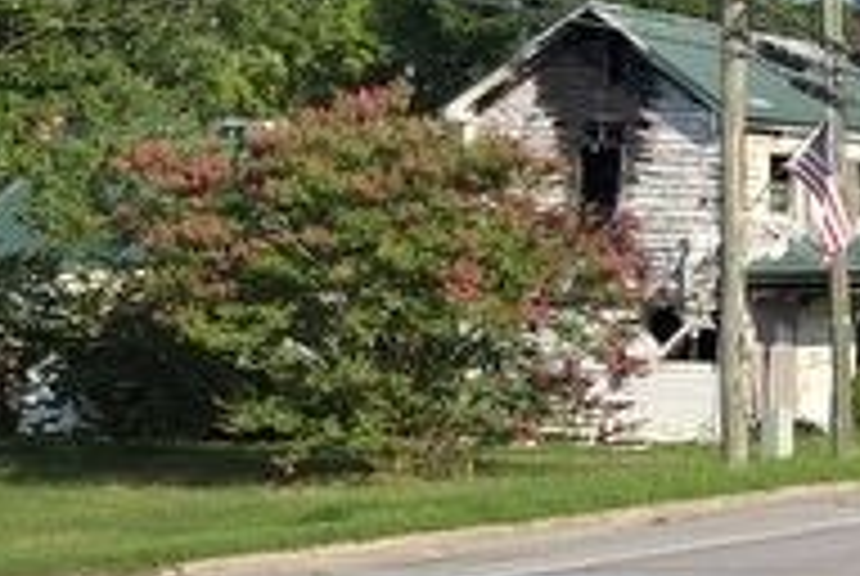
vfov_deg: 13.7
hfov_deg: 17.2
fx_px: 2393
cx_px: 1486
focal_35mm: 100
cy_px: 212
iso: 25
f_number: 1.8
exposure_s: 1/1222
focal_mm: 5.4
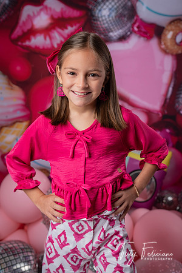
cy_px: 136
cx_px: 91
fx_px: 356
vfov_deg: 41.9
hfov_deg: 28.6
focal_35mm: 47
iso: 100
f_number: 4.5
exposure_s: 1/160
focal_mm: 47
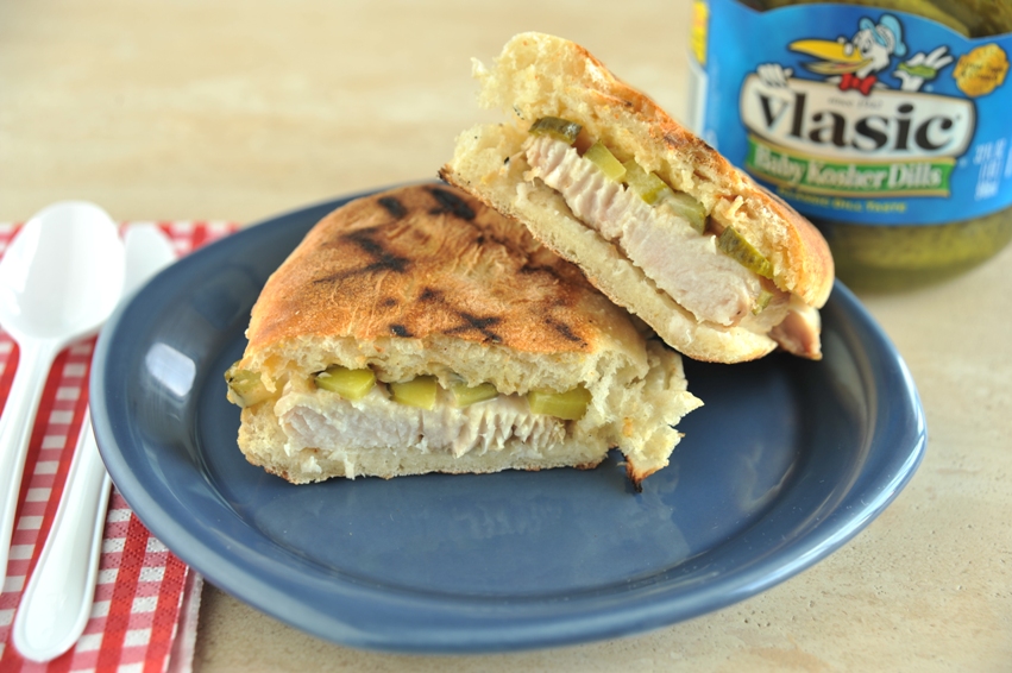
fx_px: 1966
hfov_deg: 28.9
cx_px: 506
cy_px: 336
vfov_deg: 19.4
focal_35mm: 70
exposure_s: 1/15
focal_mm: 70
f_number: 5.6
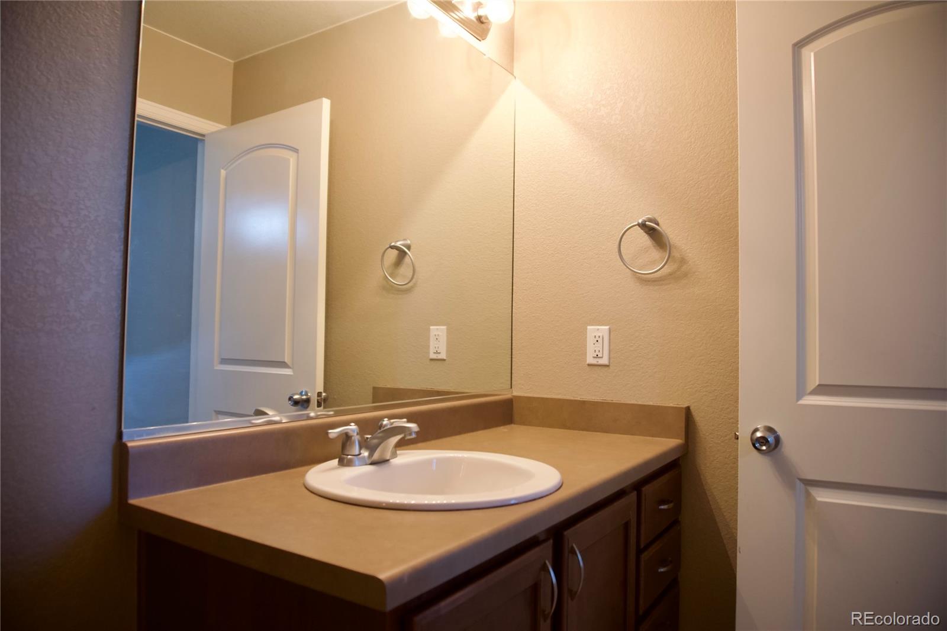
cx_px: 474
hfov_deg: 73.8
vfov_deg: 53.1
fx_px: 631
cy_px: 316
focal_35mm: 24
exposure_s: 1/30
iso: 3200
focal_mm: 16
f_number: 3.5
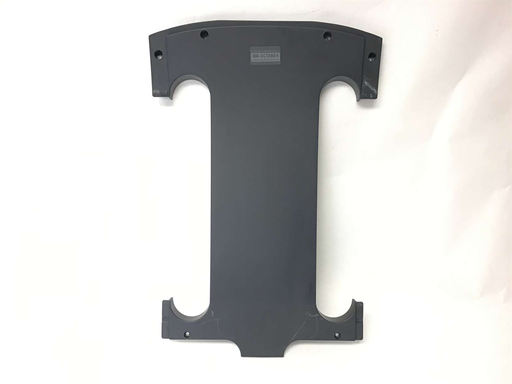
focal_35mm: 31
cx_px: 256
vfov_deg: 45.4
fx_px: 459
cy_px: 192
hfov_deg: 58.4
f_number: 2.4
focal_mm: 3.3
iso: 80
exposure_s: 1/33
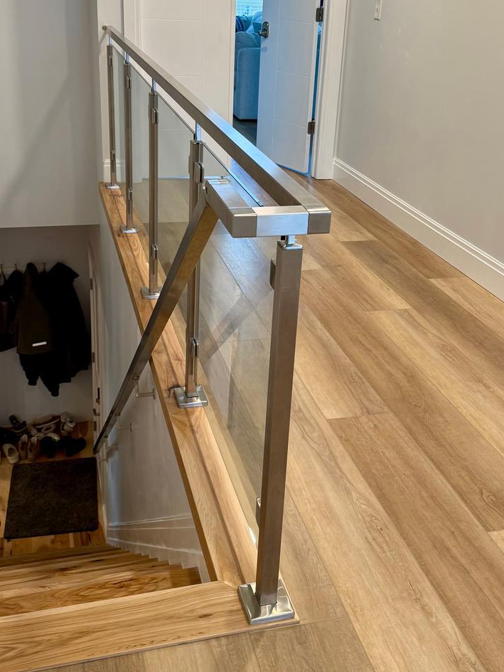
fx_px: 757
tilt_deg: -20.0
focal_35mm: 39
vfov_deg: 47.4
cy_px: 252
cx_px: 260
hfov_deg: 36.8
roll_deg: -2.1
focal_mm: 6.76
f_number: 1.78
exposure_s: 1/60
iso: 125
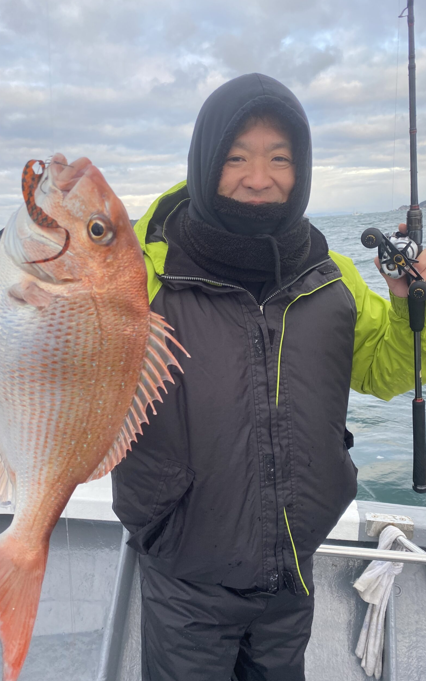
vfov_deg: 66.5
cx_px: 209
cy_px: 343
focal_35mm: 28
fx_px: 520
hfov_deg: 44.5
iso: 40
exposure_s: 1/121
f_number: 1.8
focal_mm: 4.25
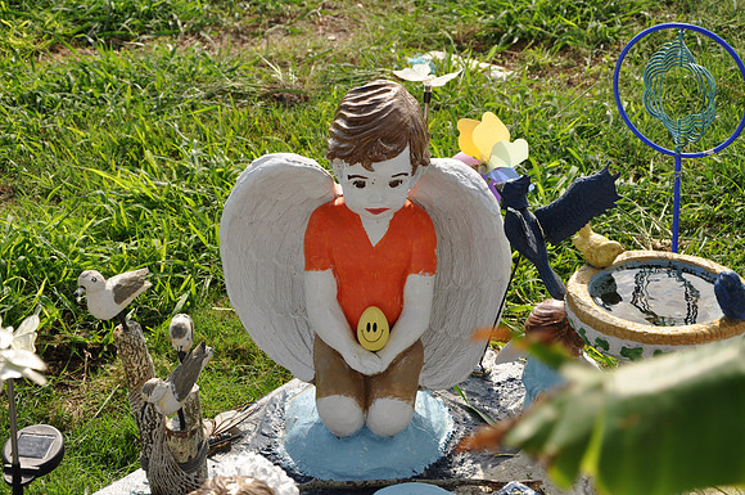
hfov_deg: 26.0
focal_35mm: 78
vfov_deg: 17.4
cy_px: 248
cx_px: 372
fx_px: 1612
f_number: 8
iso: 200
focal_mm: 52
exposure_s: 1/250
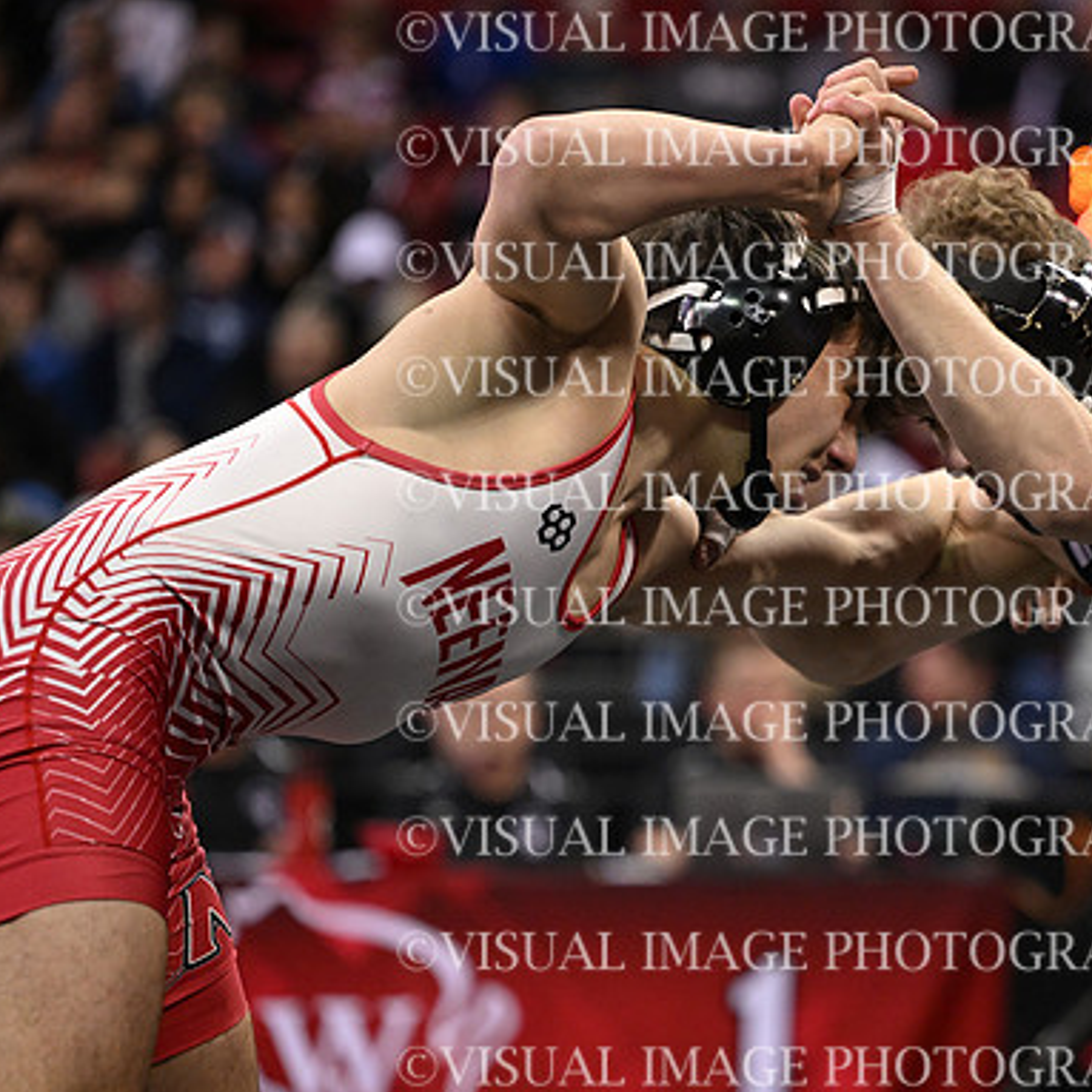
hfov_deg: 9.1
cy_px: 549
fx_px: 6888
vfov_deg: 9.1
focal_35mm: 193
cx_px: 810
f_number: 3.2
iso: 4000
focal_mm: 150
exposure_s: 1/1000
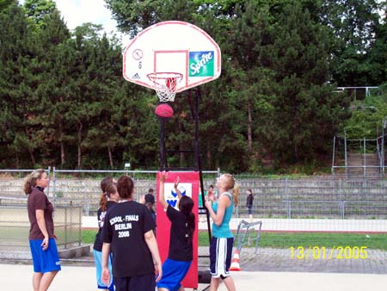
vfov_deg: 22.6
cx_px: 194
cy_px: 146
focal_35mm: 65
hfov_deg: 29.8
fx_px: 727
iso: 80
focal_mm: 10.8
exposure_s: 1/341
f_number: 3.6
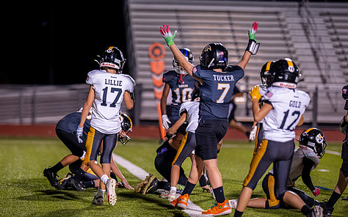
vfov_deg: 5.6
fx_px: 2238
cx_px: 103
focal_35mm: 236
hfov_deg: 8.9
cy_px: 118
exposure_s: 1/1250
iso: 1600
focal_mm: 135
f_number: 1.8
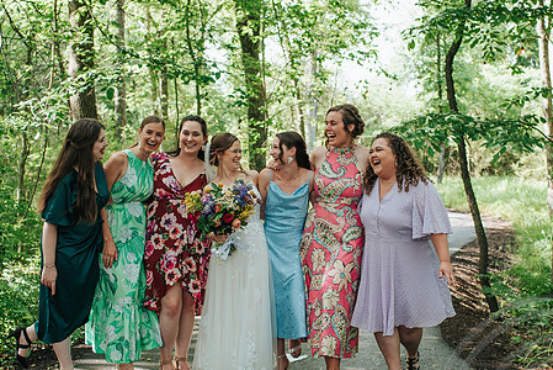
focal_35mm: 60
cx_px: 299
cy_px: 222
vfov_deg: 22.6
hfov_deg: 33.4
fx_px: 922
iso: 220
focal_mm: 35
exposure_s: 1/250
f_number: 3.2
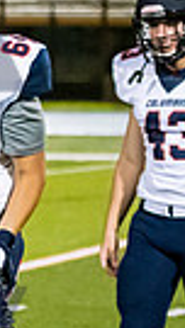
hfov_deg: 1.9
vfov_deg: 3.5
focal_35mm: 621
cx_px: -509
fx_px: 5412
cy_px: 188
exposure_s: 1/2000
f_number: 2.8
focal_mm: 92
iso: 8000
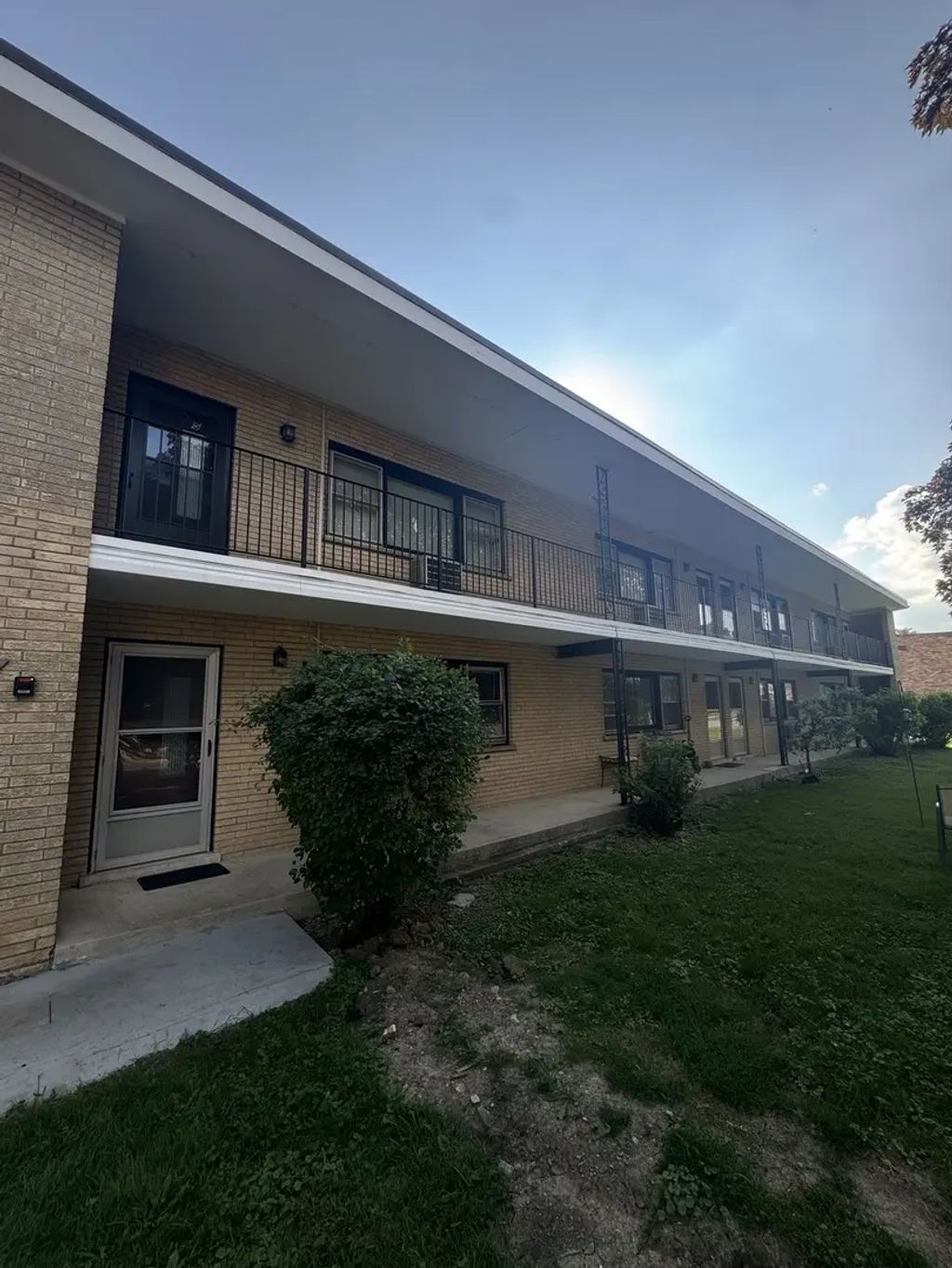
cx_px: 476
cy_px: 634
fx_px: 513
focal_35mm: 14
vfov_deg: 102.1
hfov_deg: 85.7
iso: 40
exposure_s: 1/262
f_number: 2.2
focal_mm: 2.22
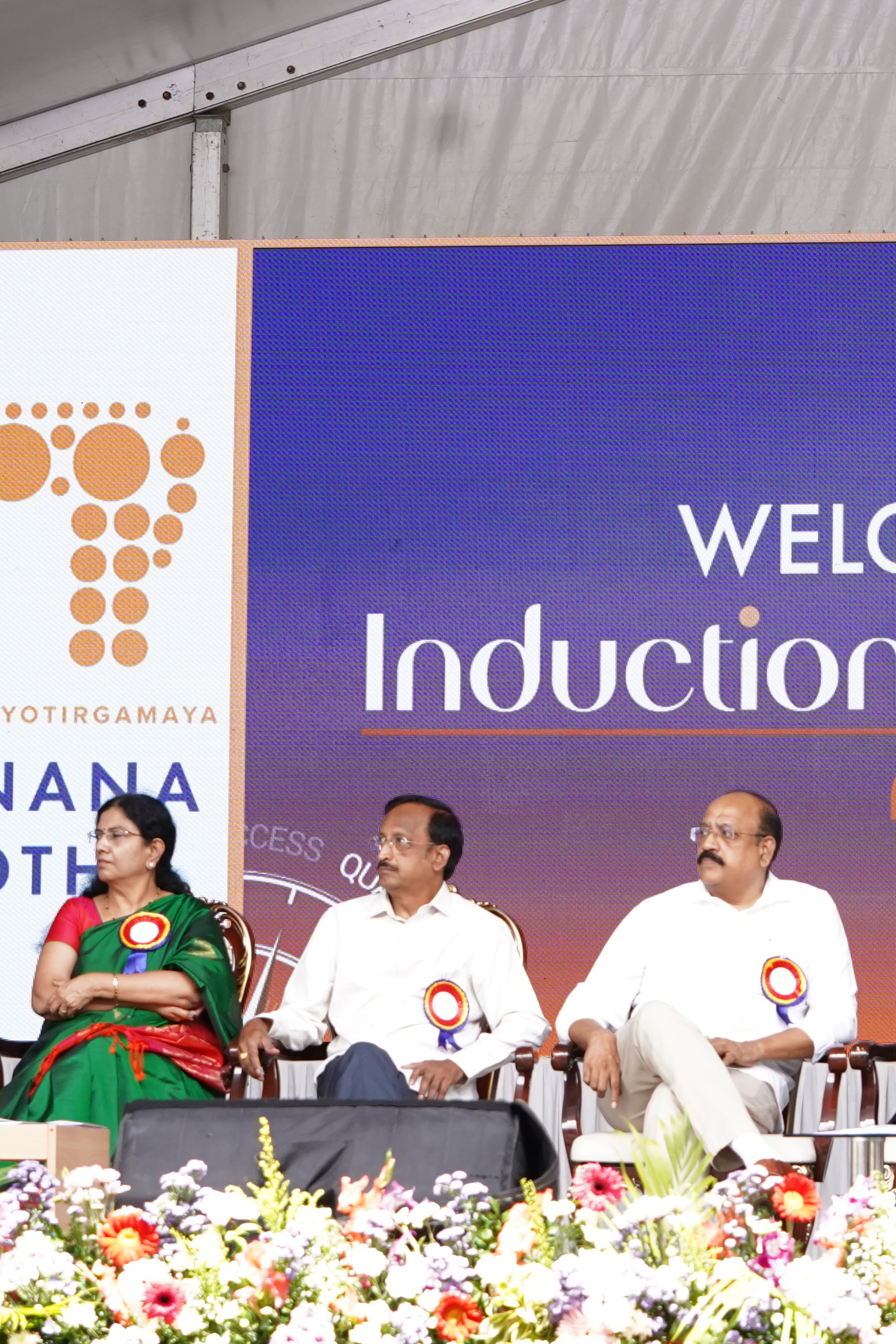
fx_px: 6421
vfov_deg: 11.9
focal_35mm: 172
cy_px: 460
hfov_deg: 8.0
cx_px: 842
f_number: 6.3
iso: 1250
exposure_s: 1/160
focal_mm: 70
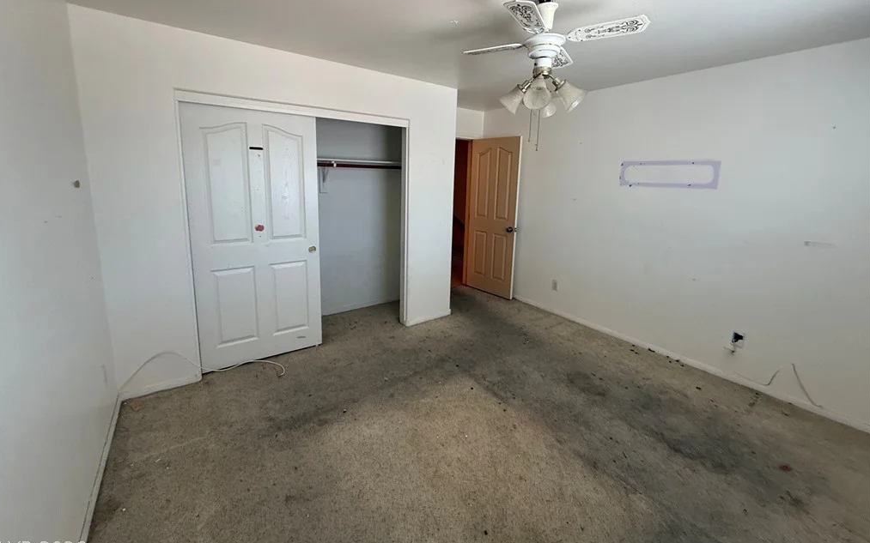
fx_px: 356
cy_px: 233
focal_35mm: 15
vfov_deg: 74.4
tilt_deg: -6.6
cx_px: 433
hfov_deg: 101.5
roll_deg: -2.6
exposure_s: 1/99
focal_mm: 2.22
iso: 320
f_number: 2.2
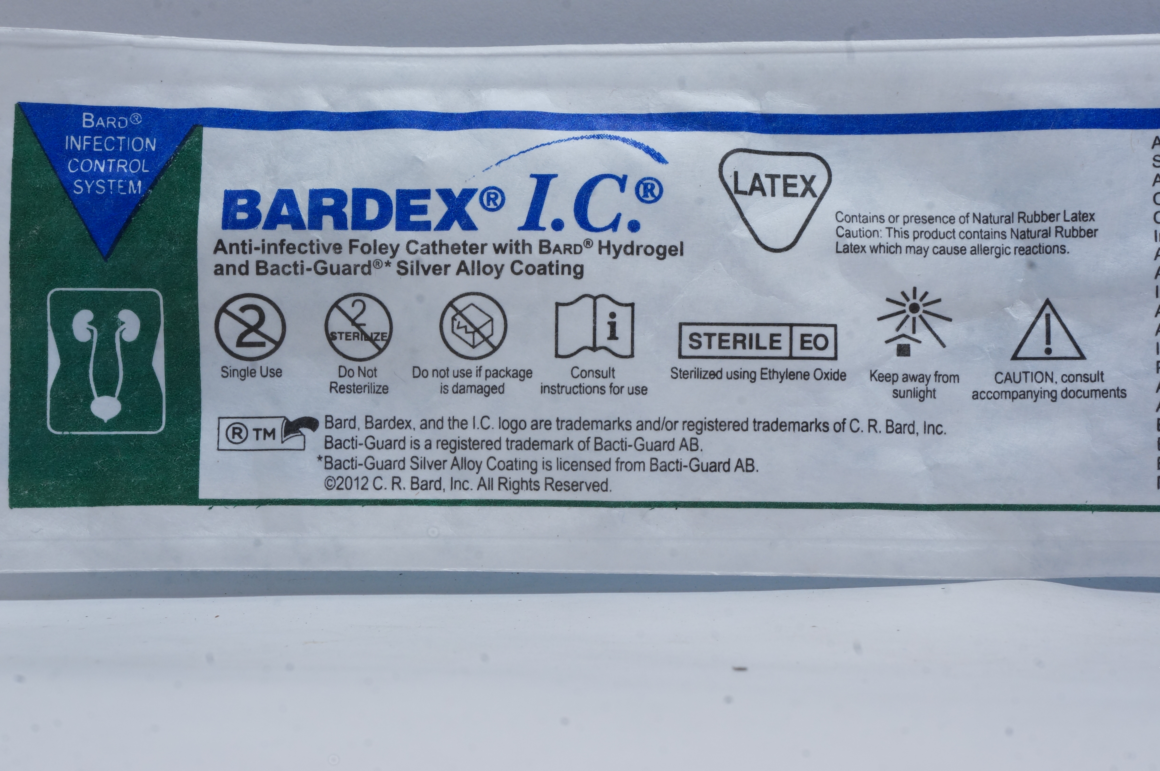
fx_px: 2655
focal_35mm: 82
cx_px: 580
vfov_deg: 16.5
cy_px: 386
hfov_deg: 24.6
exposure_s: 1/5
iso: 400
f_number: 20
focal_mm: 55
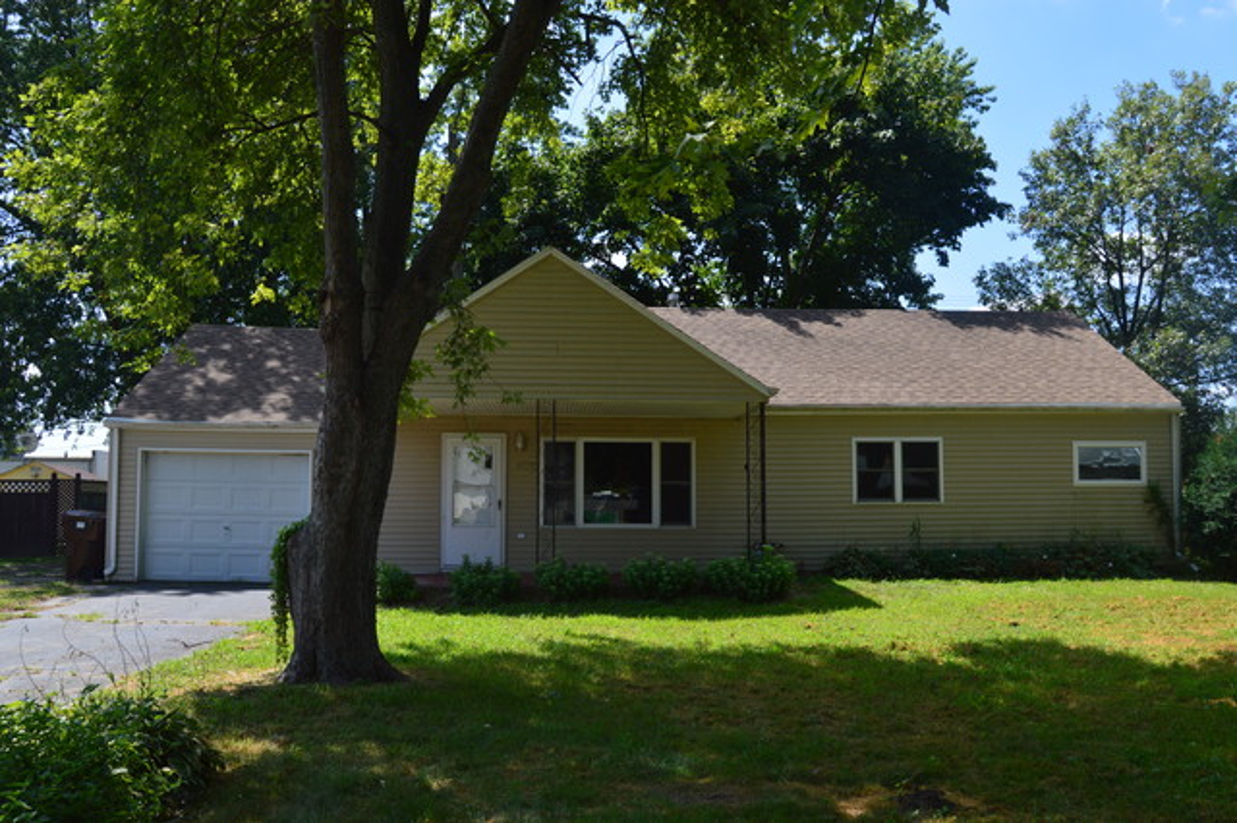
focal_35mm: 34
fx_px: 1185
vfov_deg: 38.3
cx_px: 618
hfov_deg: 55.1
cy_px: 412
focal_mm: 23
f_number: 11
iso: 400
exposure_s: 1/400
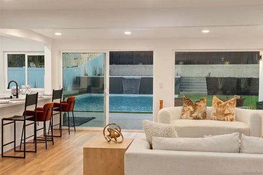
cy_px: 88
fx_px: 322
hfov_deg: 44.5
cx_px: 132
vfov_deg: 30.6
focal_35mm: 44
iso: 500
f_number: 14
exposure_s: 1/3
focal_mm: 44
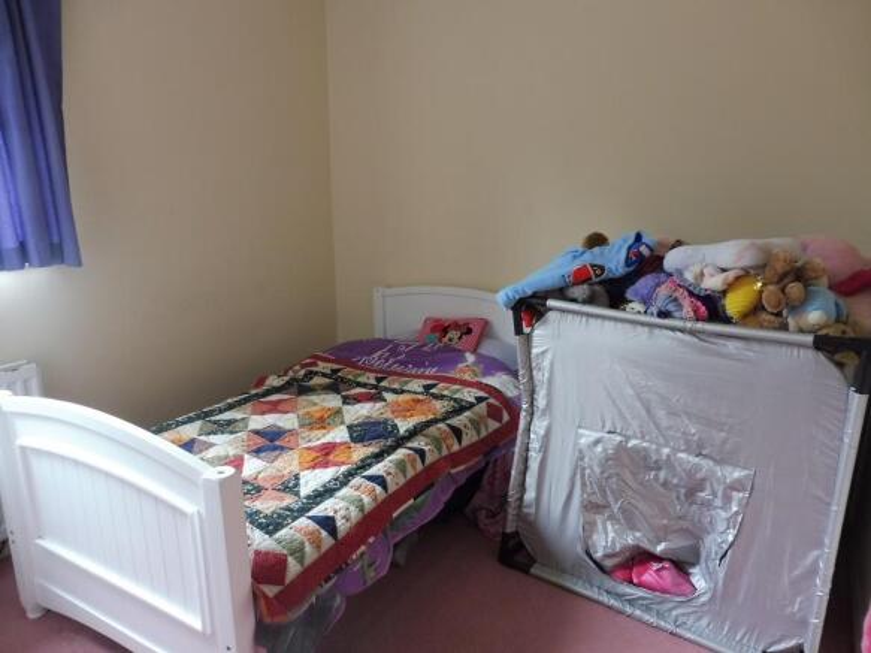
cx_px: 436
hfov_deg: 71.6
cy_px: 326
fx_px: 604
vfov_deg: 56.8
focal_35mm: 24
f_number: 3.3
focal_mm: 4.3
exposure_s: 1/10
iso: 400
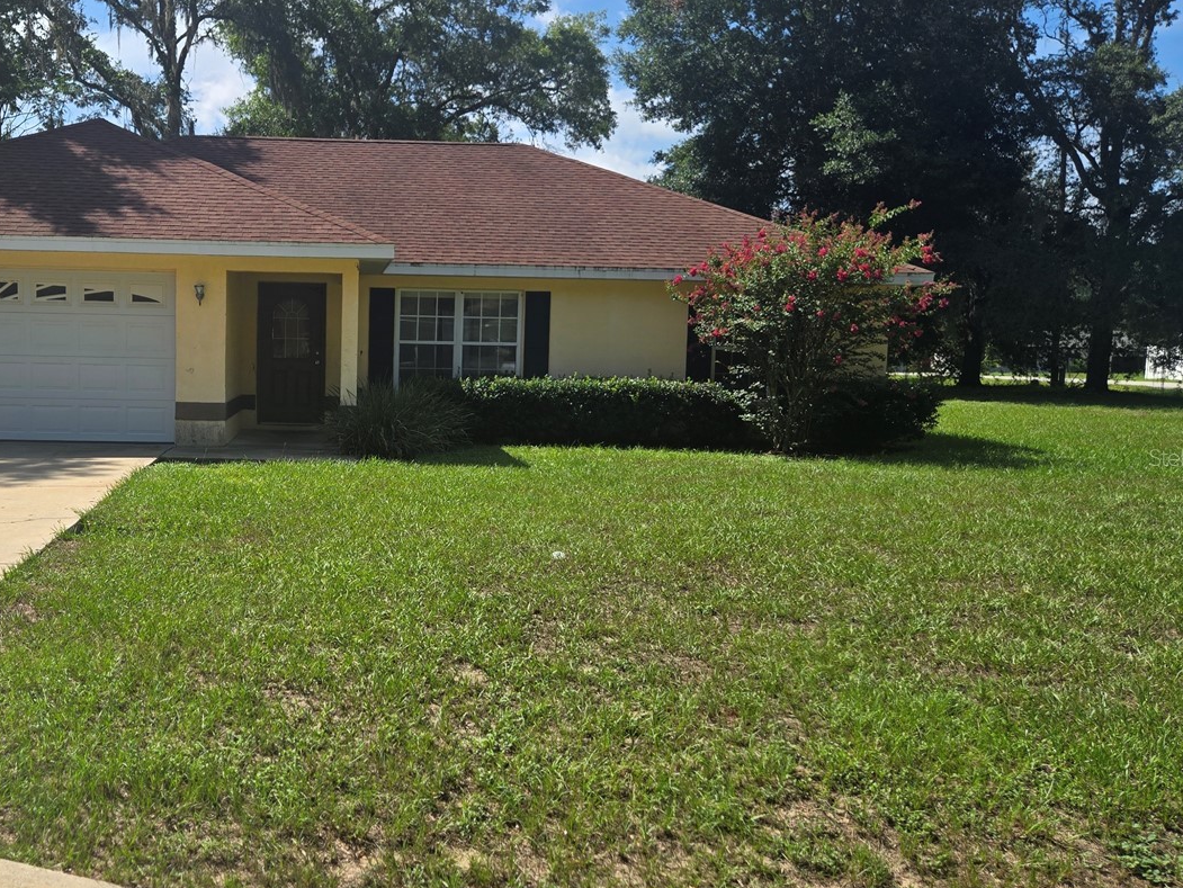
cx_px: 355
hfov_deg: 51.2
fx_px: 1197
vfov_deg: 40.7
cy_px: 457
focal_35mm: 35
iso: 25
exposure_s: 1/1718
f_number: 1.8
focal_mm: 5.4
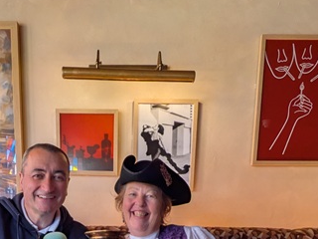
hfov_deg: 51.8
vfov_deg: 34.0
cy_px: 276
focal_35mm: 35
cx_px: 109
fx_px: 322
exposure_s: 1/100
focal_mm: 1.83
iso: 79
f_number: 2.2
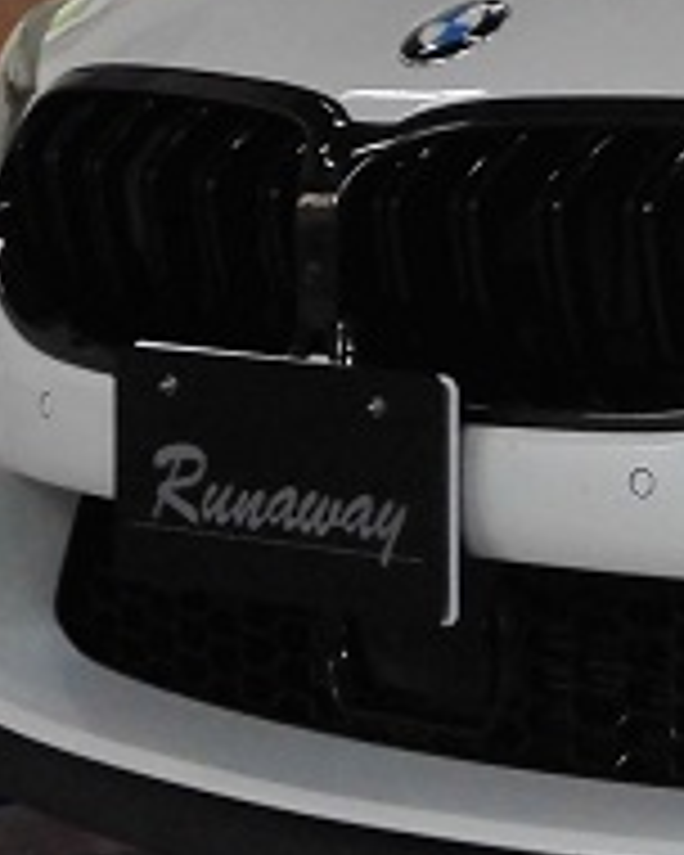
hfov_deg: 9.0
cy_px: -9
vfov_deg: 12.1
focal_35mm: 157
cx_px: 1582
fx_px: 3973
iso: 160
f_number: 3.7
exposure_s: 1/60
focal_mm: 6.77
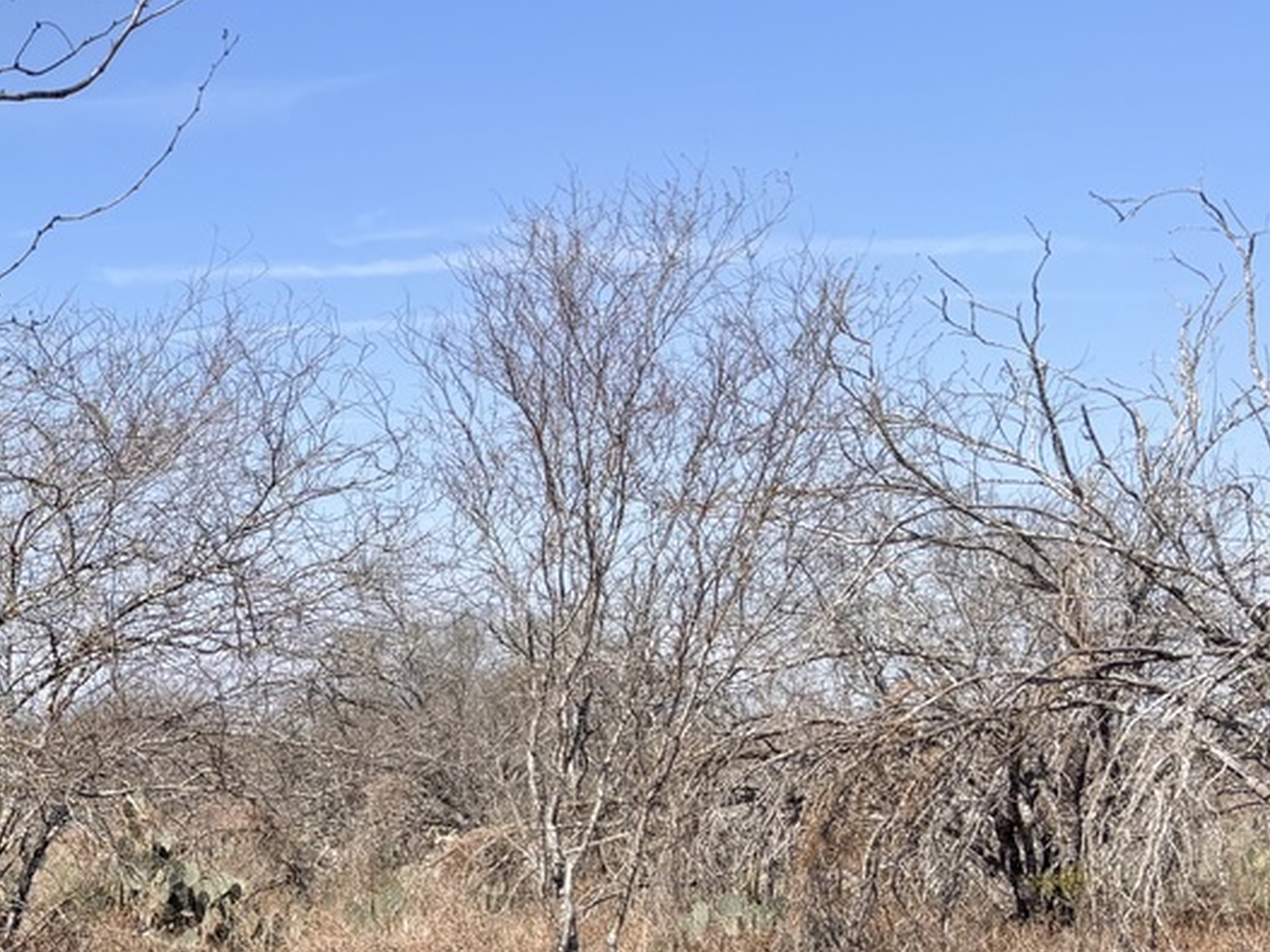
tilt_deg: +0.1
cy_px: 754
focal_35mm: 71
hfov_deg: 24.2
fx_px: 2604
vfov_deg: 20.5
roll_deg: +0.2
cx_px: -361
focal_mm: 5.96
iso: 50
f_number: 1.6
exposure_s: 1/2062
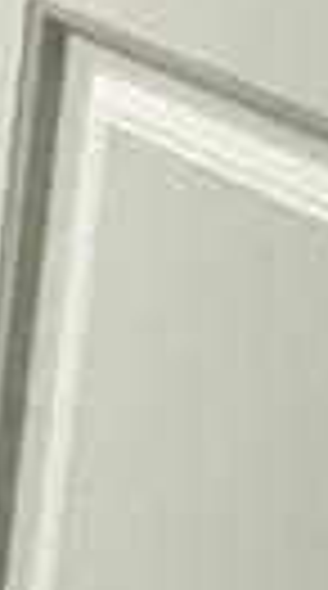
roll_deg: -2.0
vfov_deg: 15.9
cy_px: -531
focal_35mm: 111
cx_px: -912
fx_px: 1729
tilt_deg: -8.9
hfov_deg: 7.8
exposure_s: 1/120
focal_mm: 1.57
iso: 160
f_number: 1.8
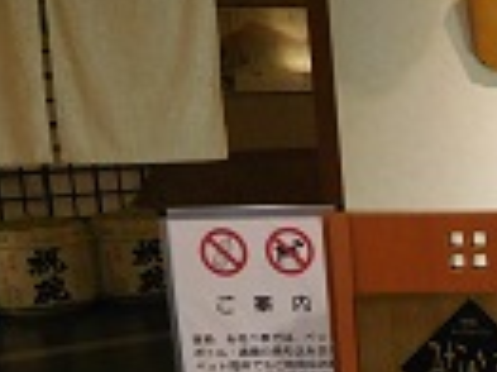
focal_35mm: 88
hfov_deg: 19.5
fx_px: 1262
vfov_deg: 16.4
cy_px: 387
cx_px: 738
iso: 400
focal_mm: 4.5
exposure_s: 1/15
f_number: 3.4
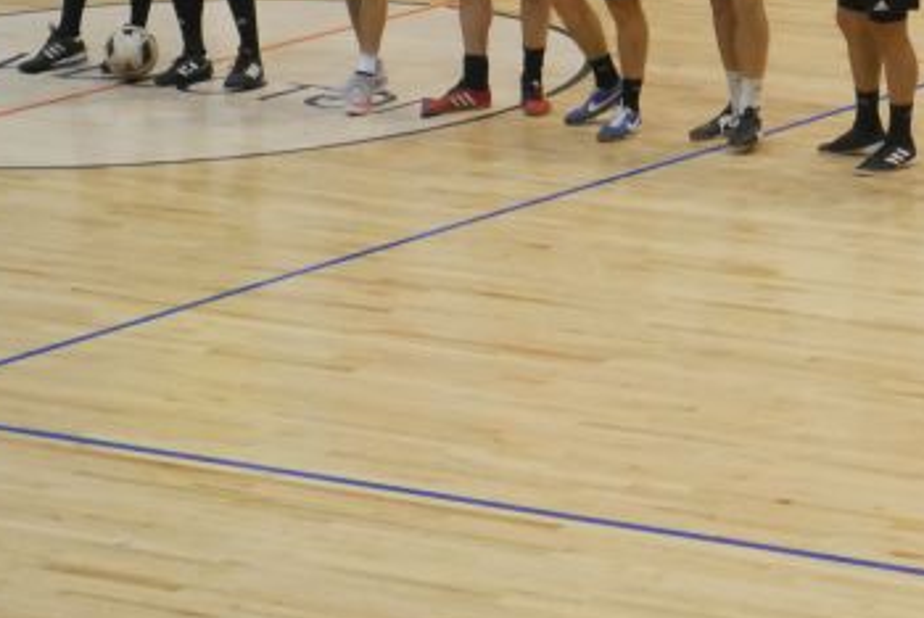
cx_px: 1093
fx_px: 5882
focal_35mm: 229
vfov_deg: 6.0
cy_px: -103
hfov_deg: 8.9
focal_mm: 42
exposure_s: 1/100
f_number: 5.6
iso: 3200
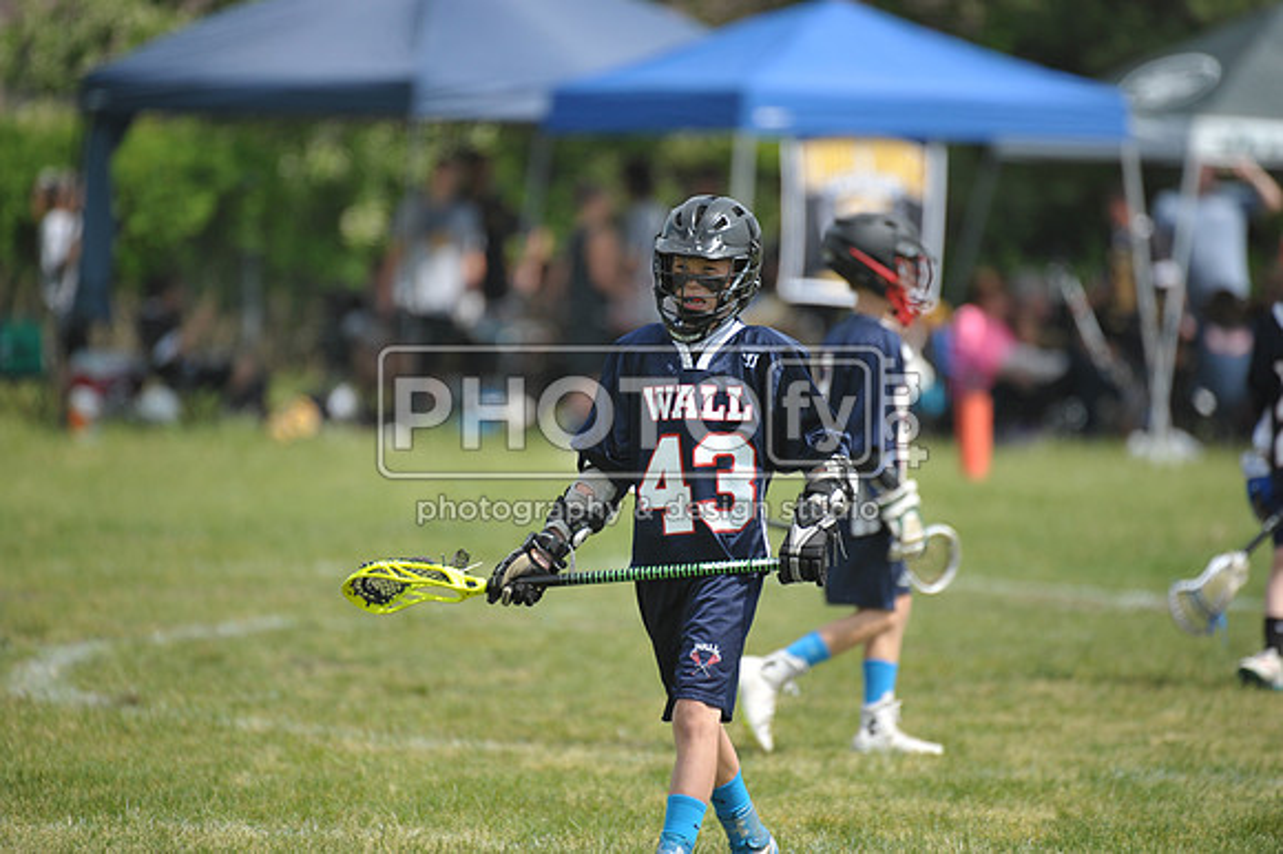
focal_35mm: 400
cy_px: 427
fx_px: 14247
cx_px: 642
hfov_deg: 5.2
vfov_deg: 3.4
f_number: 4
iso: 640
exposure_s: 1/3200
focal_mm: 400
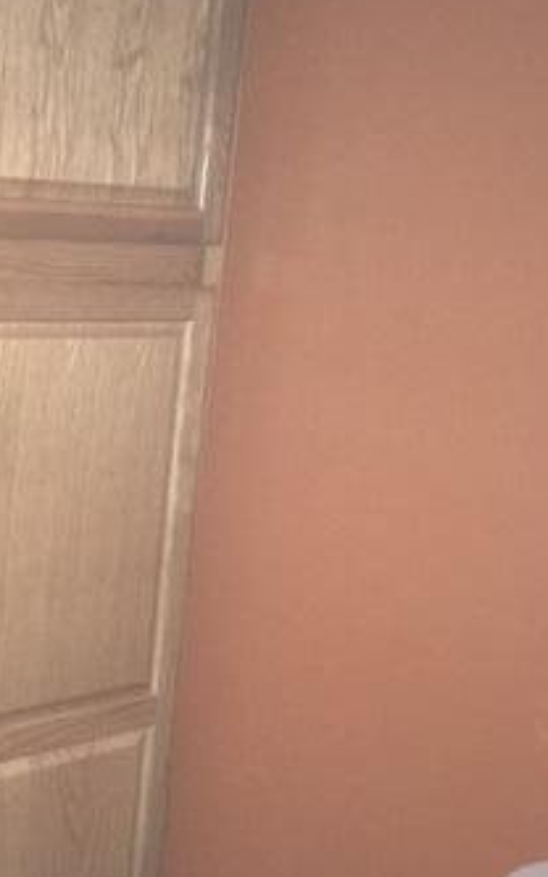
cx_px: -13
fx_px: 1410
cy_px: 471
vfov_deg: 34.5
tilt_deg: -10.0
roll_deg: -4.2
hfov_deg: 21.2
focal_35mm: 59
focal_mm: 4.15
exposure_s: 1/16
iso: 320
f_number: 2.2
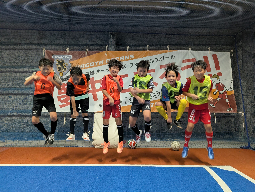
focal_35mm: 24
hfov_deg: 71.5
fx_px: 177
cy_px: 96
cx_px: 128
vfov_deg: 56.9
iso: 1618
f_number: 1.68
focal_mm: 6.9
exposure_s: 1/144
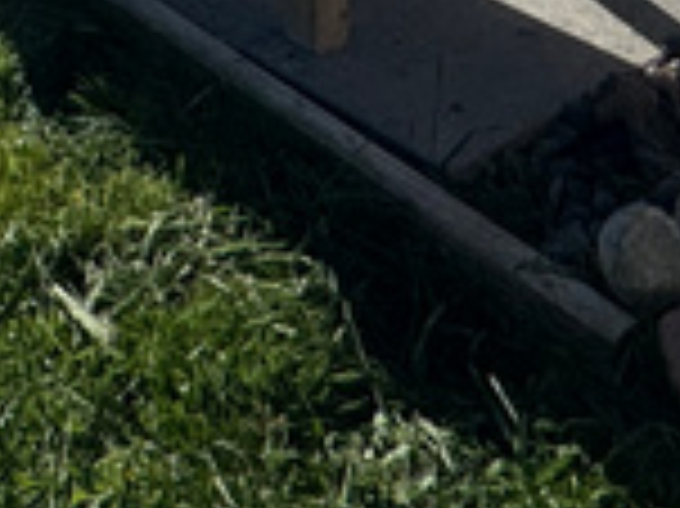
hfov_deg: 20.2
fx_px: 1865
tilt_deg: +6.5
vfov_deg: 10.0
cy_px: -1151
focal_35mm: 95
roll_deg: -0.1
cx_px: 36
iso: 40
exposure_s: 1/3717
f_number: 2.2
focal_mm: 2.22
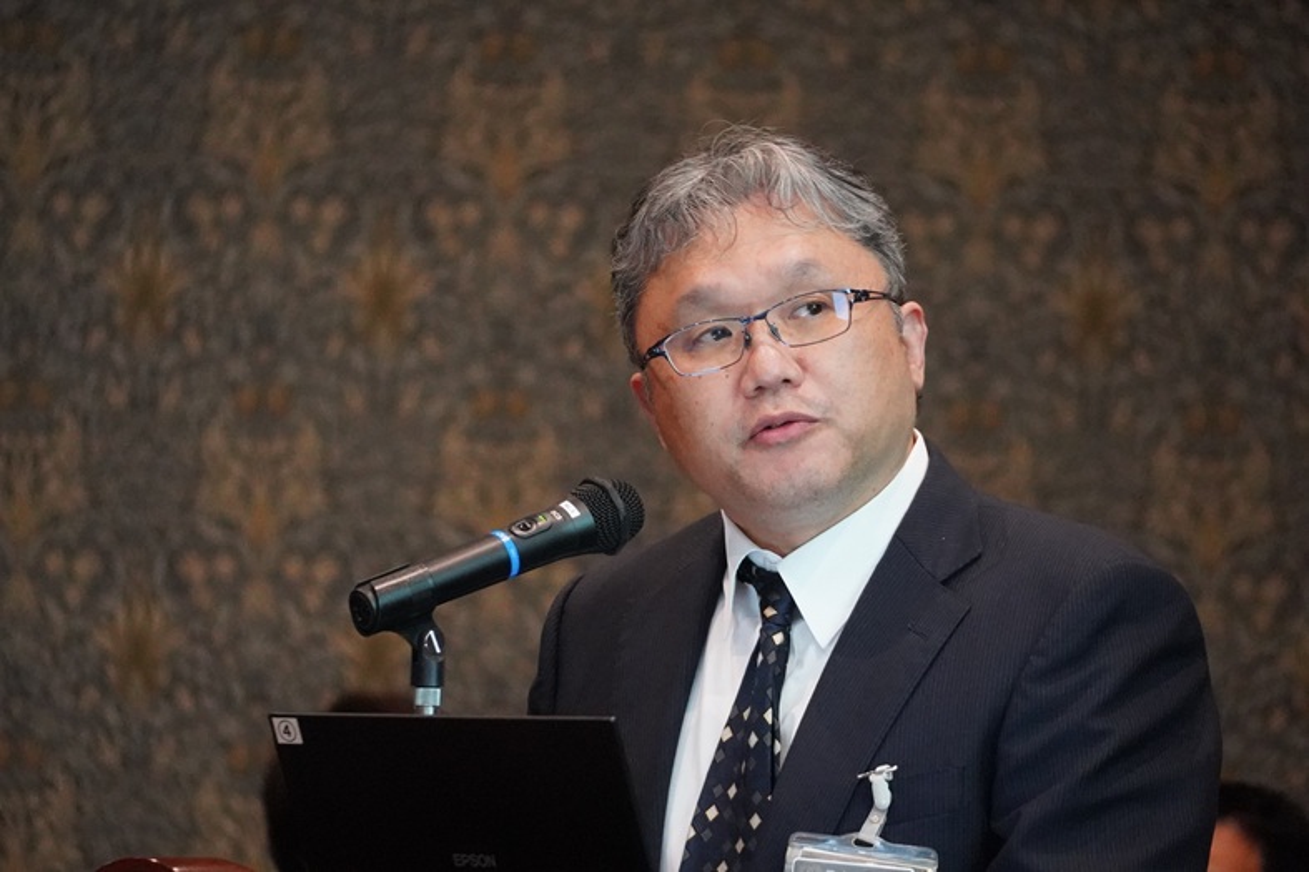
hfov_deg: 4.2
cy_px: 436
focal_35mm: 492
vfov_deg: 2.8
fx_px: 17881
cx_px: 654
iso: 12800
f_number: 6.3
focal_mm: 328
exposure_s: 1/50
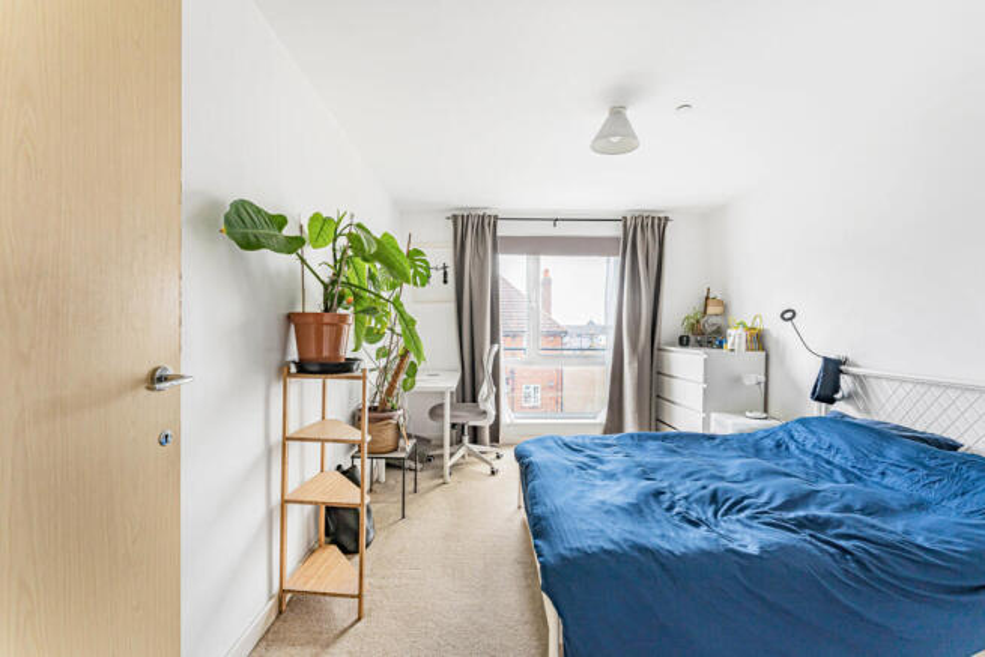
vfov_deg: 81.2
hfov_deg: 104.2
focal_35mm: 14
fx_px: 383
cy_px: 328
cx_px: 492
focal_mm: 14
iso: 250
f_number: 14
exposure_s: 1/4
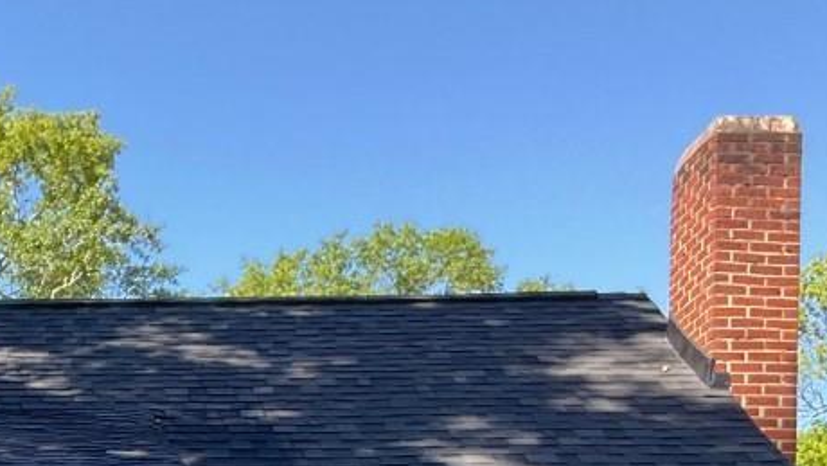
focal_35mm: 99
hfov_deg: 20.4
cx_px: -110
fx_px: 2171
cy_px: 811
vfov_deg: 11.4
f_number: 1.8
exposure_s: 1/235
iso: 16
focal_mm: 3
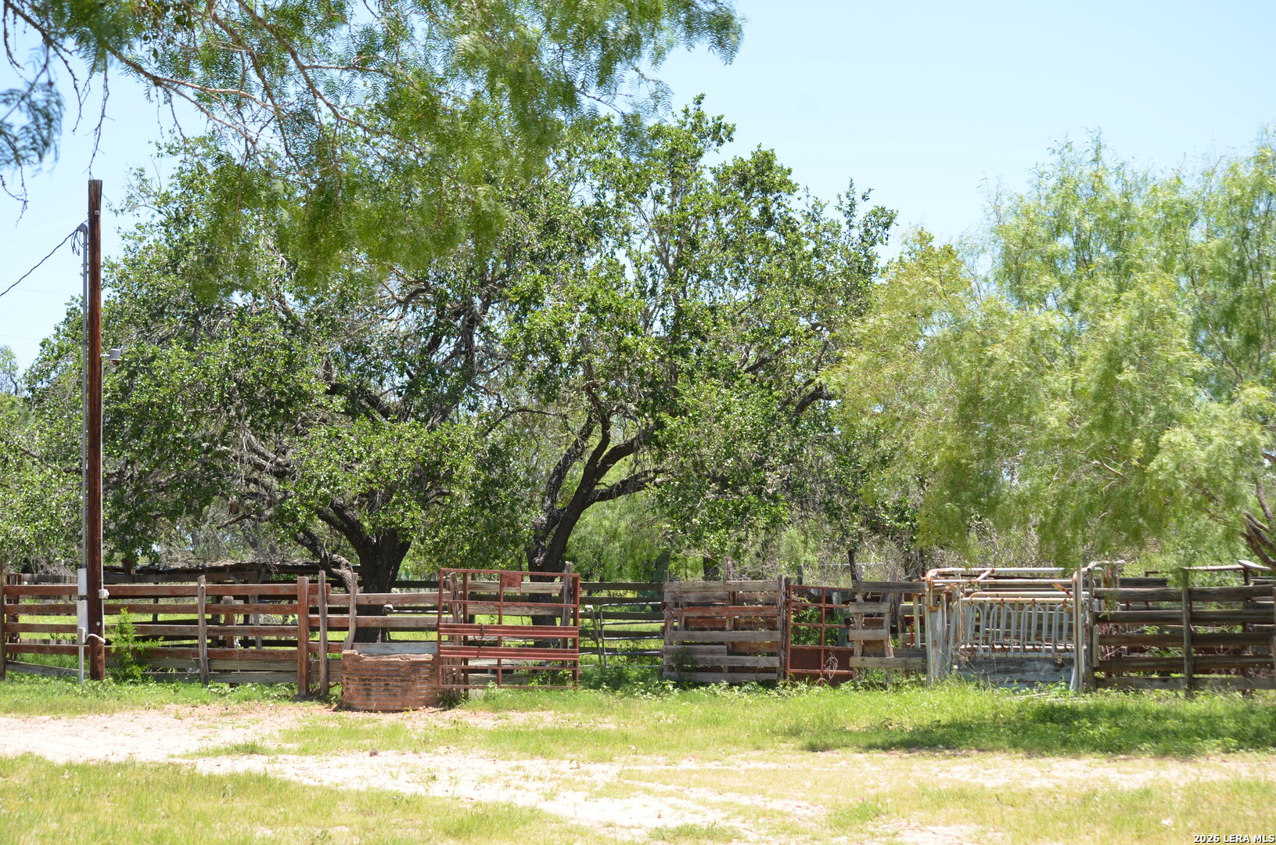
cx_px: 638
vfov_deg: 16.5
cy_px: 422
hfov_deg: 24.7
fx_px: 2918
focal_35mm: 82
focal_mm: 55
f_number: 7.1
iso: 125
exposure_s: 1/200
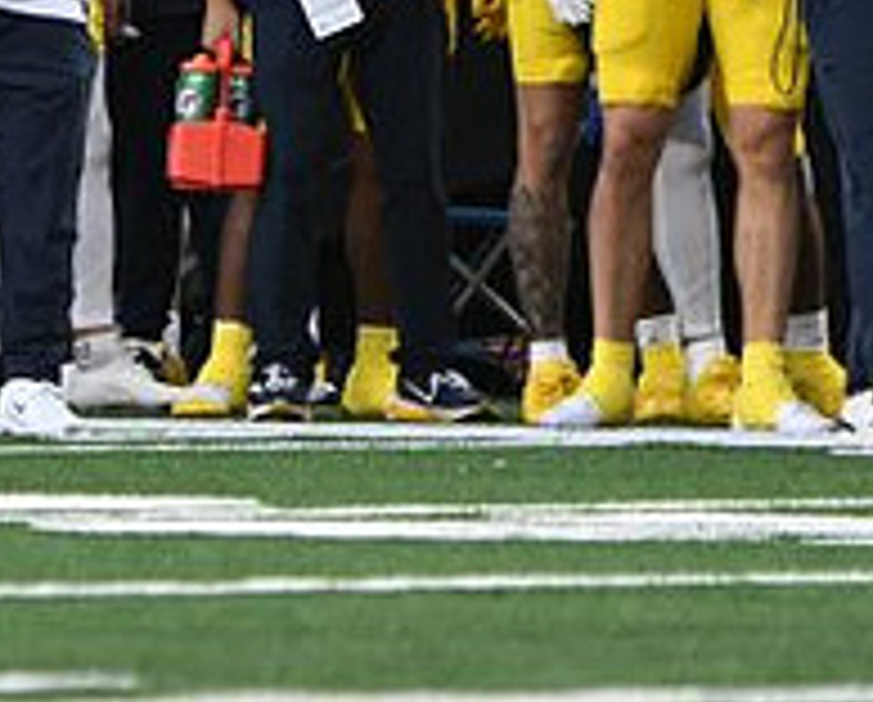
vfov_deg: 1.3
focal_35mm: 1176
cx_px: -86
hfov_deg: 1.6
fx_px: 30446
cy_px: -119
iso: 3200
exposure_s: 1/1000
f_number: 5.6
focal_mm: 280
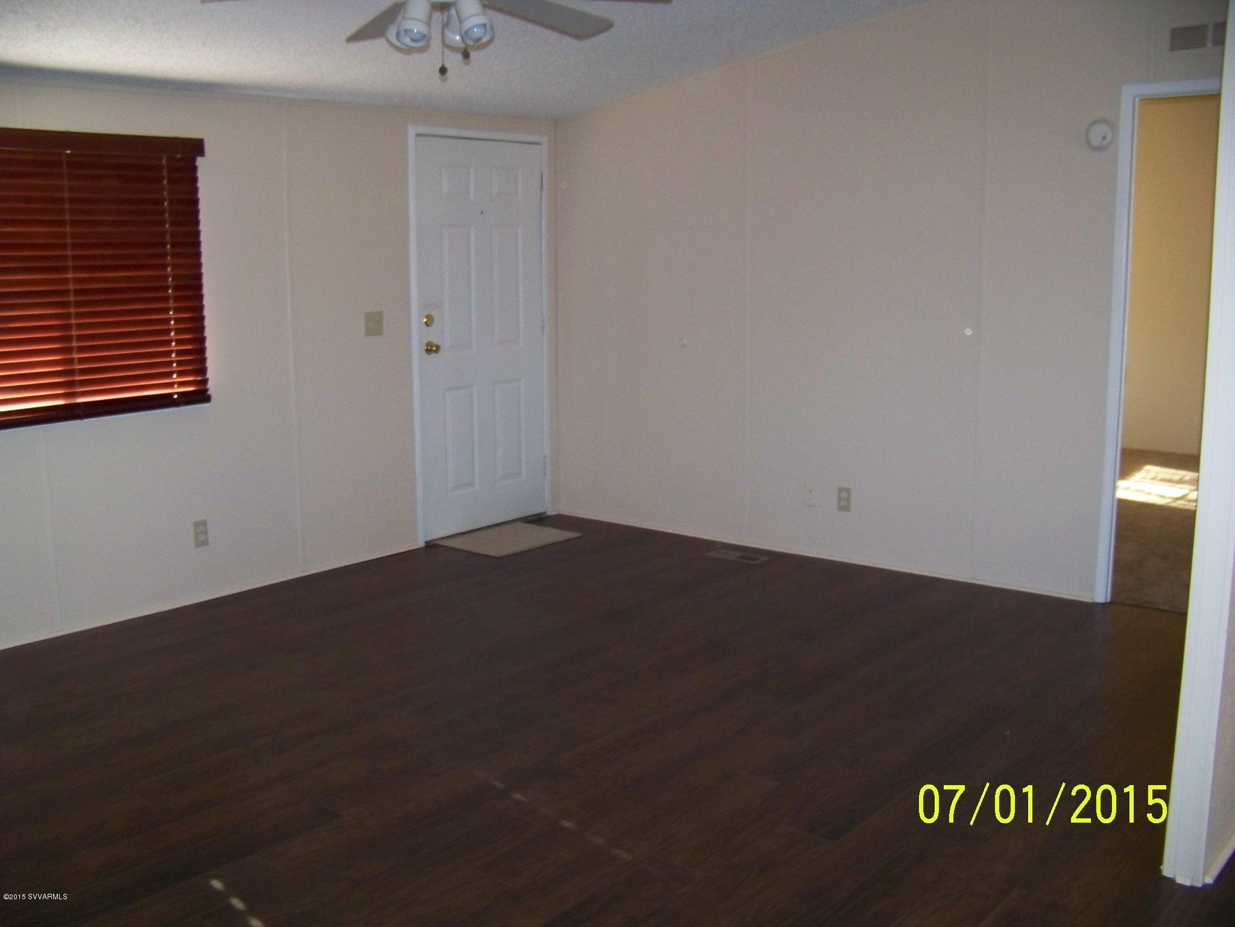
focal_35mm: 36
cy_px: 464
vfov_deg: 39.7
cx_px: 618
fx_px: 1284
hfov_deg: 51.4
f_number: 2.8
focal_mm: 5.85
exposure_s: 1/30
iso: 200
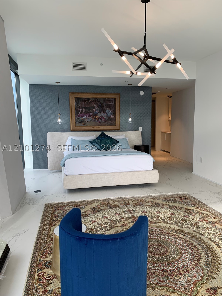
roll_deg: +0.4
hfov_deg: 53.1
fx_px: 222
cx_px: 111
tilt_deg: -5.4
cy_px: 148
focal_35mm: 26
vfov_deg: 67.3
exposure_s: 1/121
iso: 50
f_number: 1.8
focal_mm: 4.25
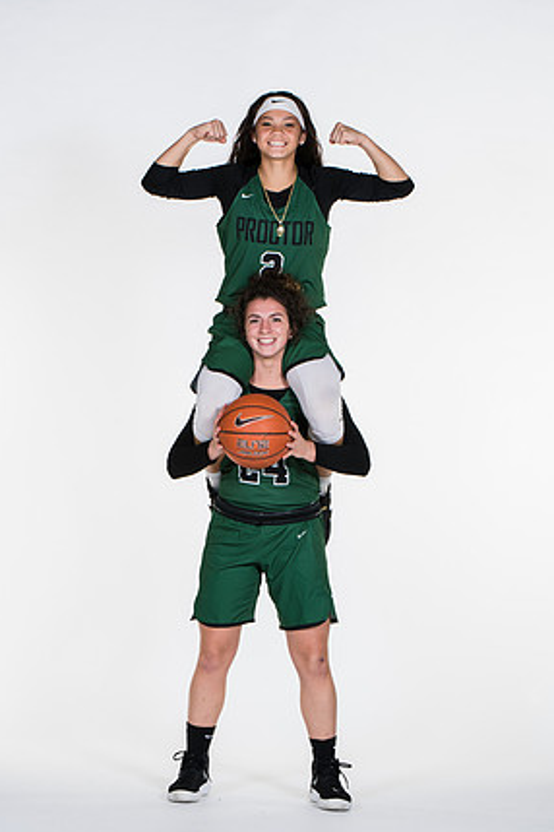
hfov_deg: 10.6
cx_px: 281
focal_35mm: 129
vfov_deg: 15.9
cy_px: 415
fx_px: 2978
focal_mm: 82
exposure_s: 1/160
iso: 200
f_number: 6.3
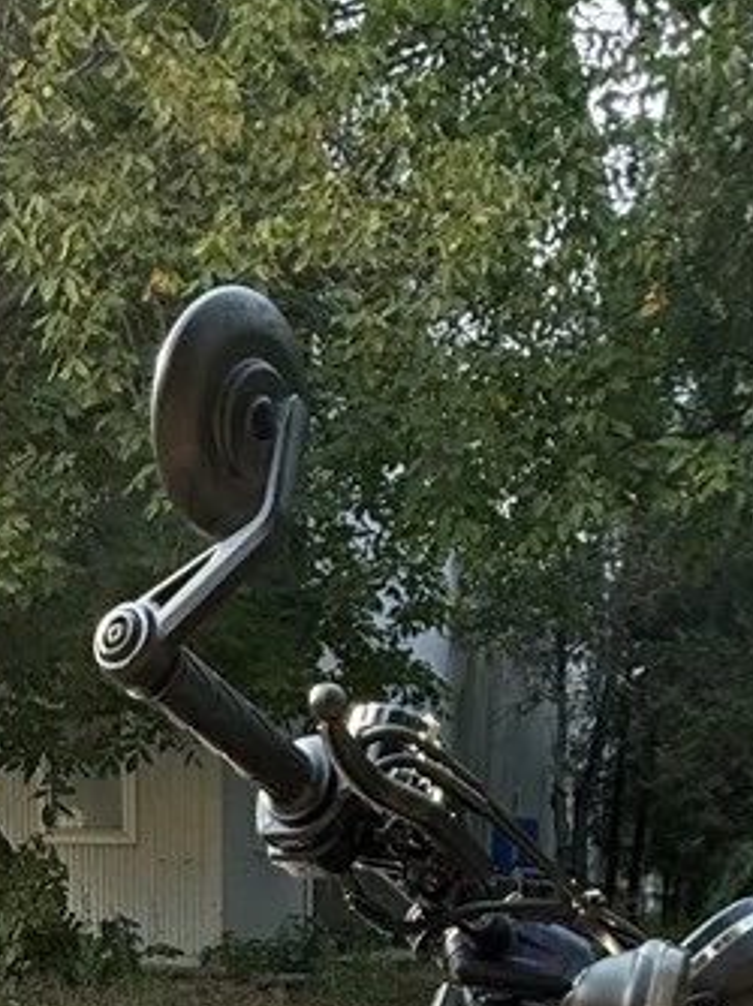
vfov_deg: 26.6
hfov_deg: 26.1
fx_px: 1626
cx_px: 355
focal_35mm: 56
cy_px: 1440
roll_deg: -2.2
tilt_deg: -17.7
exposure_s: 1/242
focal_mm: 2.22
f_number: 2.2
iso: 64
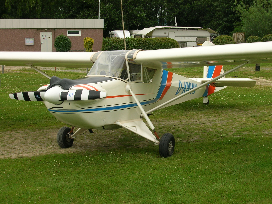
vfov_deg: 29.1
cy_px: 102
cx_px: 136
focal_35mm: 50
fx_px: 393
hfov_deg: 38.2
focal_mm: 8.4
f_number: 5.6
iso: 50
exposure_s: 1/201
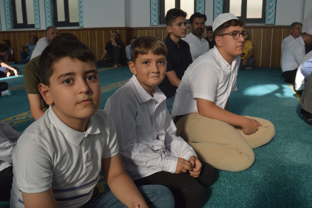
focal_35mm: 33
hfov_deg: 57.2
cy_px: 104
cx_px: 156
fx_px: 286
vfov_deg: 40.0
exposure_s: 1/125
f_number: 5.6
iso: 280
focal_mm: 22
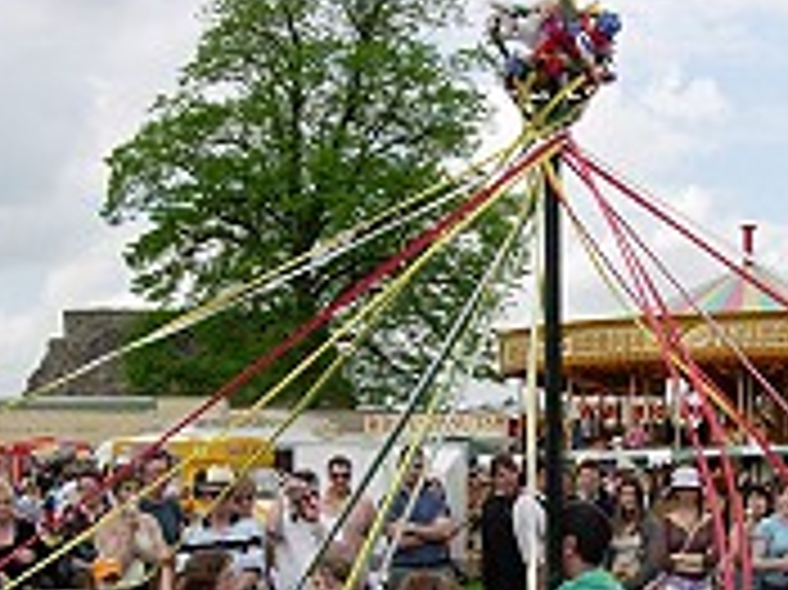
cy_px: 608
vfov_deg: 16.6
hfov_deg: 22.3
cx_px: 617
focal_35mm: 87
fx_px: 1979
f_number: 4.8
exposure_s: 1/542
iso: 64
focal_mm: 7.8
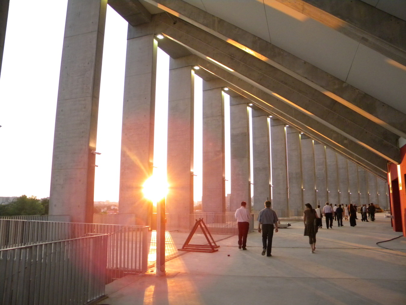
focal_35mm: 28
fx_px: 328
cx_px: 203
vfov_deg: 49.8
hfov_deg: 63.4
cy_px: 152
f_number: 3.5
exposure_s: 1/370
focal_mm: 5
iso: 400
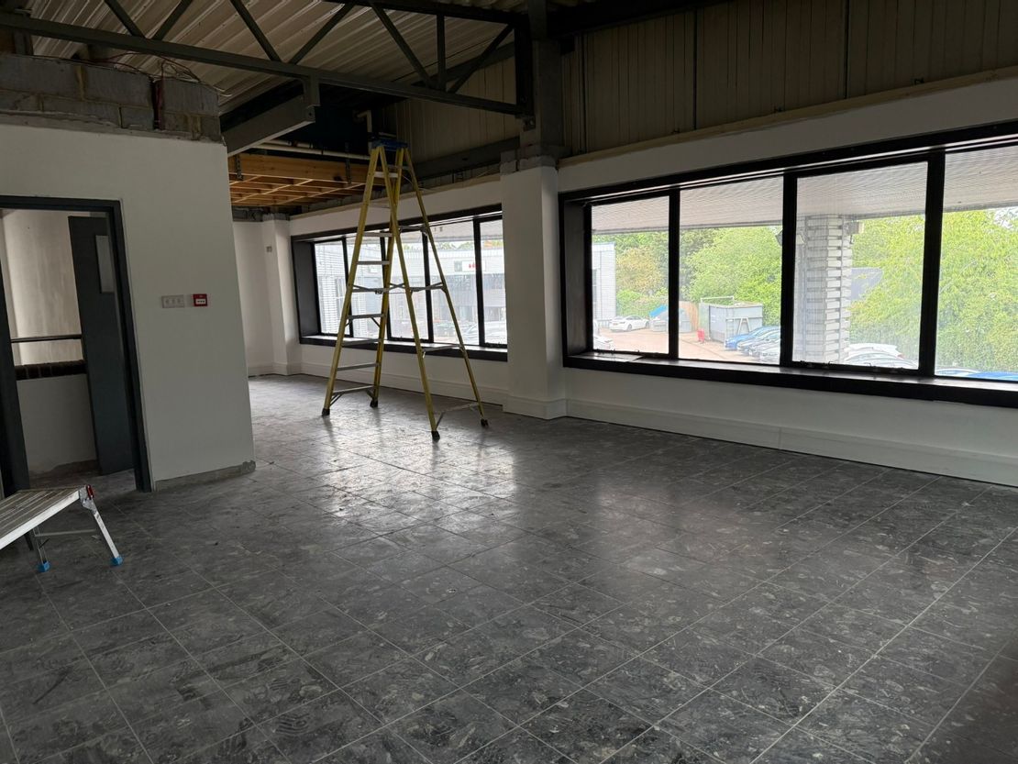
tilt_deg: -7.7
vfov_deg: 56.8
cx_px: 509
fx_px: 706
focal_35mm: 24
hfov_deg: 71.6
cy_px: 382
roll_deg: +2.2
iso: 200
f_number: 1.78
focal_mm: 6.76
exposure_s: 1/167
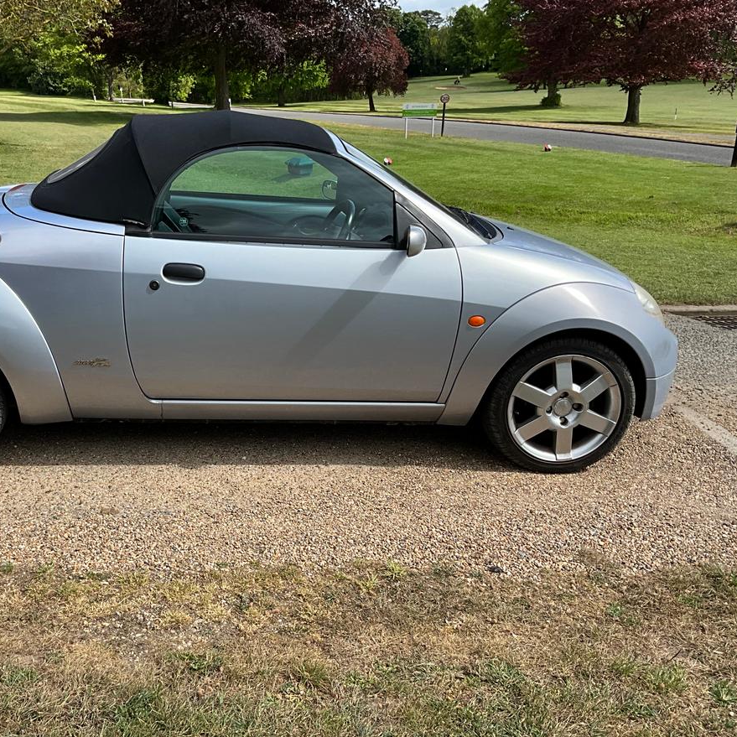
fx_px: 843
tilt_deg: -21.3
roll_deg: +1.5
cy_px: 363
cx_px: 246
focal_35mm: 35
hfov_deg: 46.5
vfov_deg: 47.2
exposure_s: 1/1195
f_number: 1.8
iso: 25
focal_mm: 3
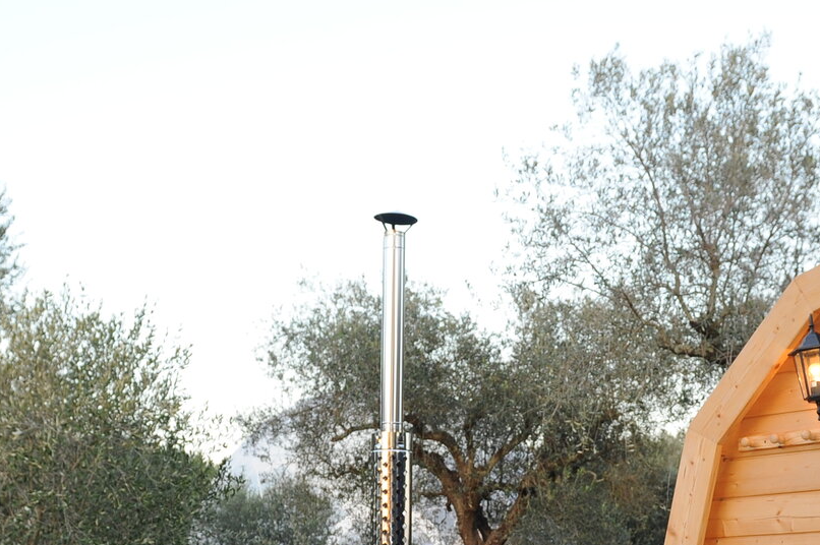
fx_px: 1388
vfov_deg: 21.2
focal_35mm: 61
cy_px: 586
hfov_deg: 32.7
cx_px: 518
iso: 400
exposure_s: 1/100
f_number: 4.5
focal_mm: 24
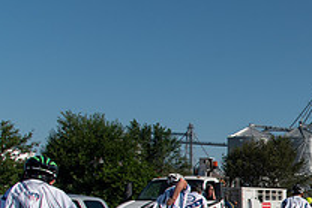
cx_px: 396
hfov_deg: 26.0
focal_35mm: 67
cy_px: 228
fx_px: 581
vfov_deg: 19.5
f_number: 6.3
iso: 200
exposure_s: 1/1600
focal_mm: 24
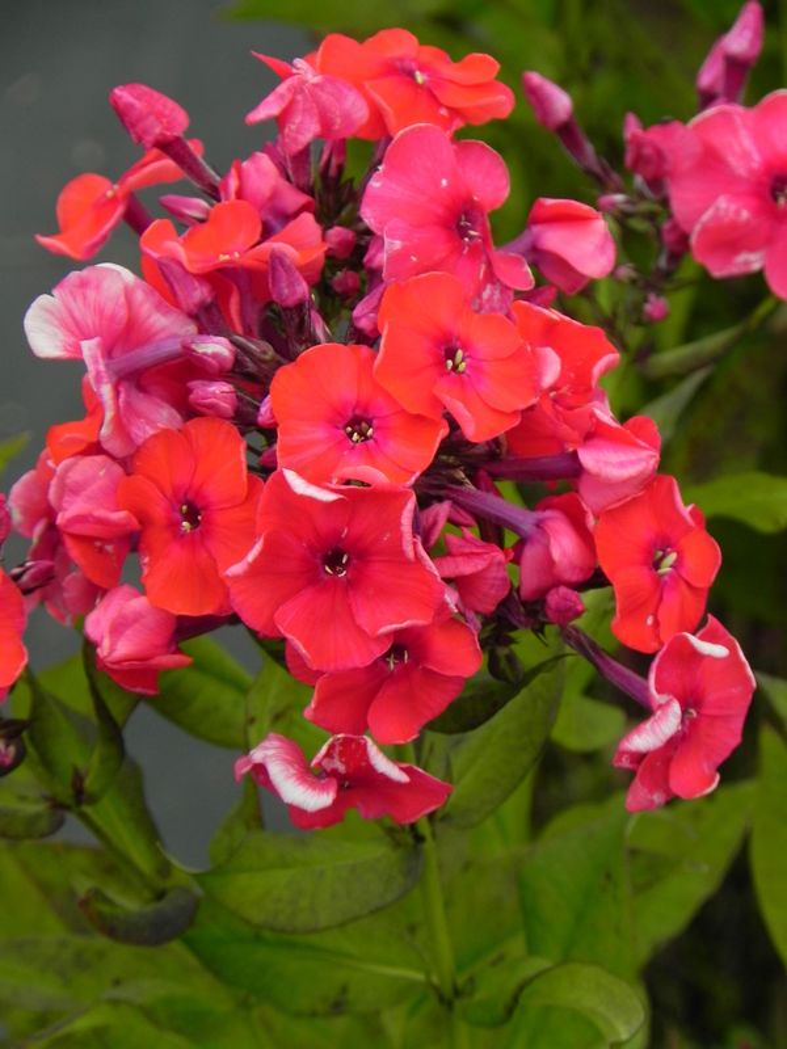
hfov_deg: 6.0
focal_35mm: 247
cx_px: 394
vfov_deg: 8.0
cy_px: 524
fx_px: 7487
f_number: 5.6
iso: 160
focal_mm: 44
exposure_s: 1/200
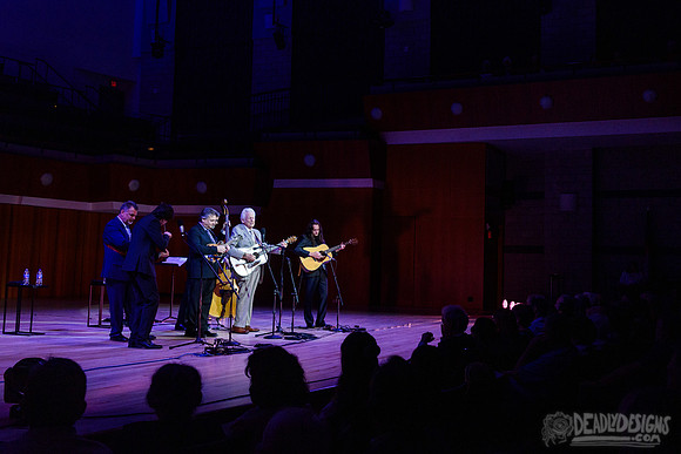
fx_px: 768
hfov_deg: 47.6
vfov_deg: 32.9
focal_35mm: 41
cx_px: 404
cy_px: 201
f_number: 5
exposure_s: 1/640
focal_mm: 34
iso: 2500
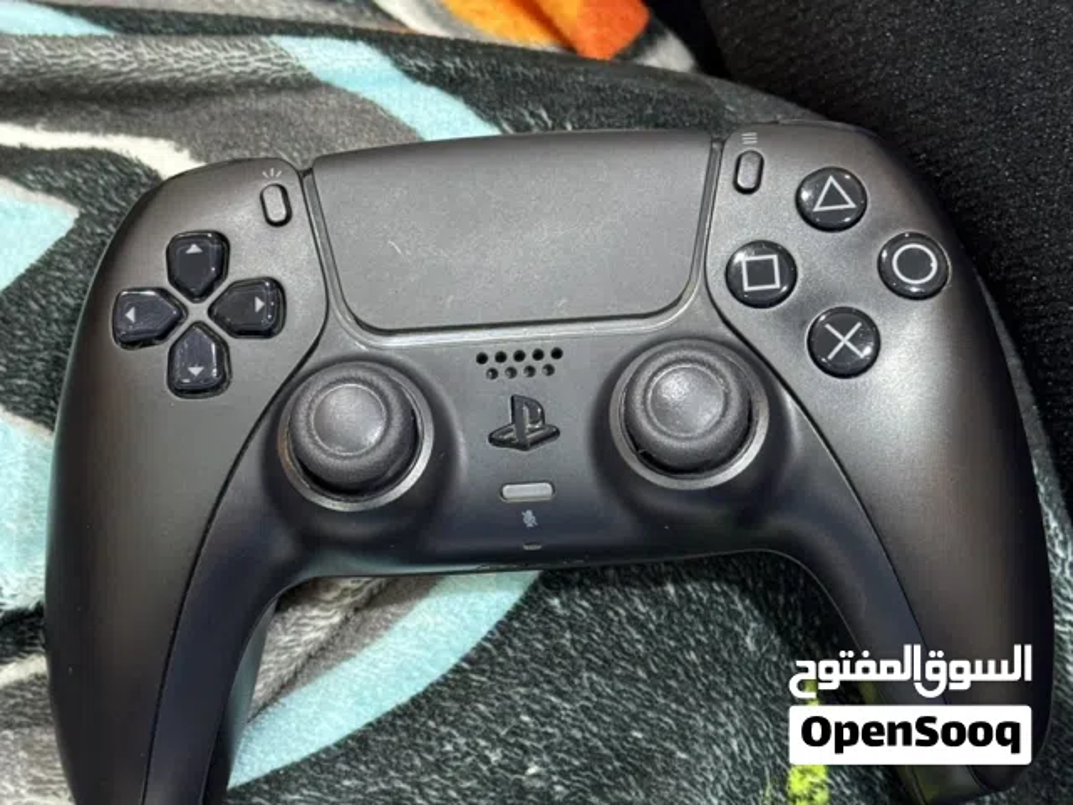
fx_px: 1488
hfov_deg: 39.7
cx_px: 536
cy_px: 402
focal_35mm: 48
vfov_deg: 30.3
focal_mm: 6.76
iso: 250
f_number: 1.78
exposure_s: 1/60
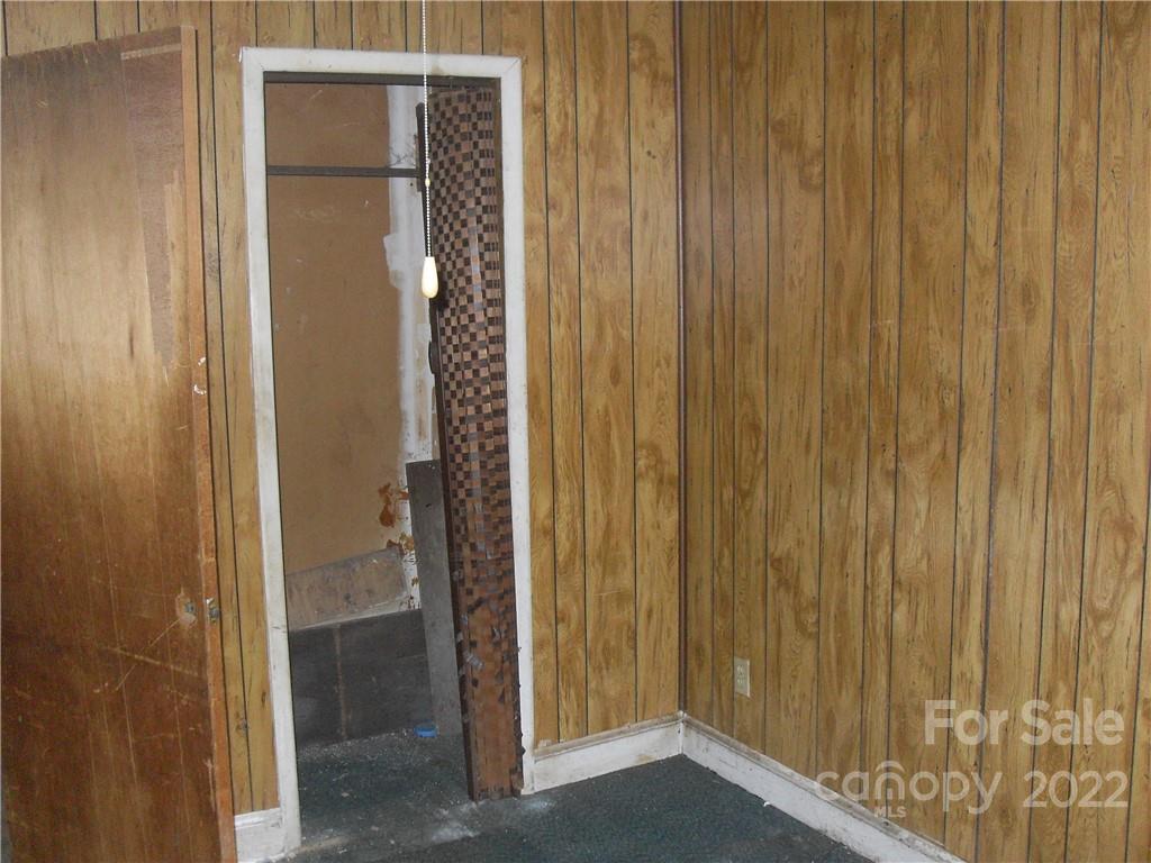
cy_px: 432
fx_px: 1230
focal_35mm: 37
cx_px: 576
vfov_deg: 38.7
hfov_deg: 50.1
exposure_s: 1/45
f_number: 2.8
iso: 240
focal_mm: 6.3
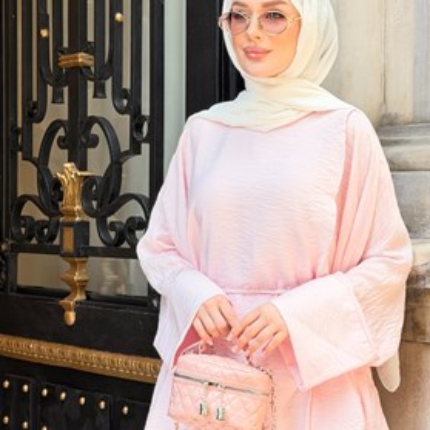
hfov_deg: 21.3
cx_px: 268
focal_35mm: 81
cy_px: 226
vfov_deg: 21.4
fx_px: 1138
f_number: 1.78
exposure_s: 1/298
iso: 80
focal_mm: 6.76
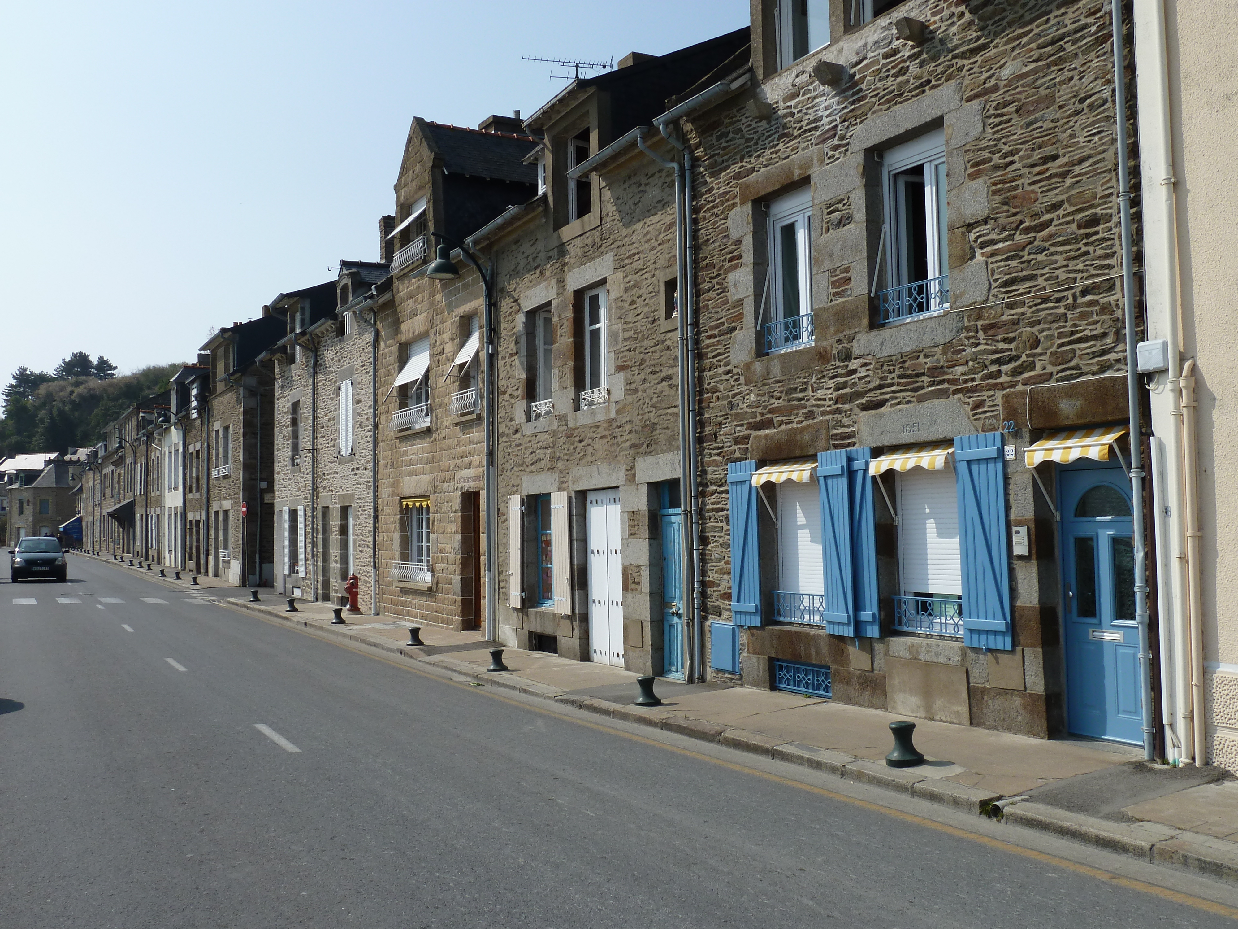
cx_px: 619
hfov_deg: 56.8
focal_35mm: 32
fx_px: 1144
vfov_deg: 44.2
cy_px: 464
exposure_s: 1/500
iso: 80
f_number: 5.6
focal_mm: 5.3
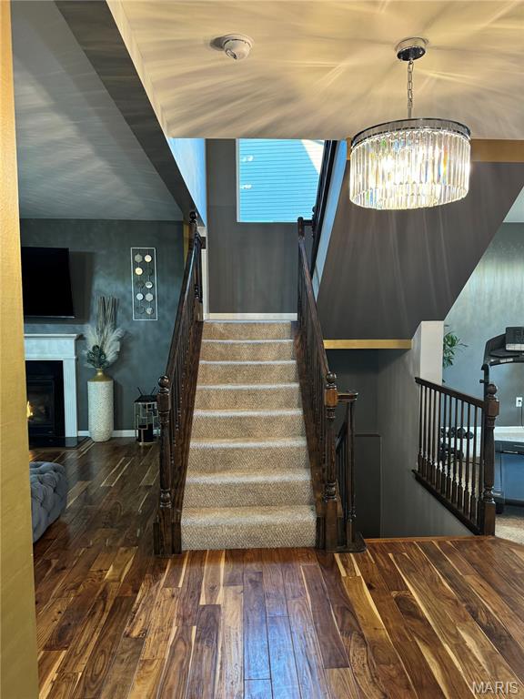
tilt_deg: -4.5
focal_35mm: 24
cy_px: 350
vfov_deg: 71.6
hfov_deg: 56.8
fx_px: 484
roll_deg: -0.5
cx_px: 262
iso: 320
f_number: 1.78
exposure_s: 1/60
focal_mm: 6.76
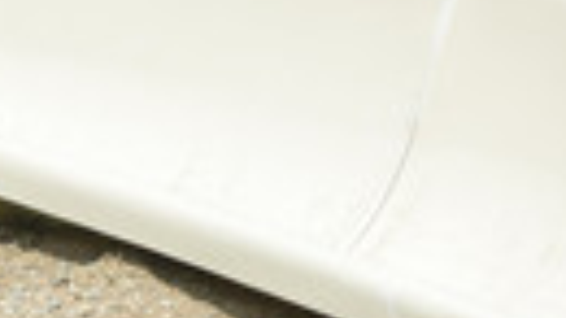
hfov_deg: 3.4
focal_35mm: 629
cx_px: -274
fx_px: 9436
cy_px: 94
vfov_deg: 1.9
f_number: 6.3
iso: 200
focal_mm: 195
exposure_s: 1/640
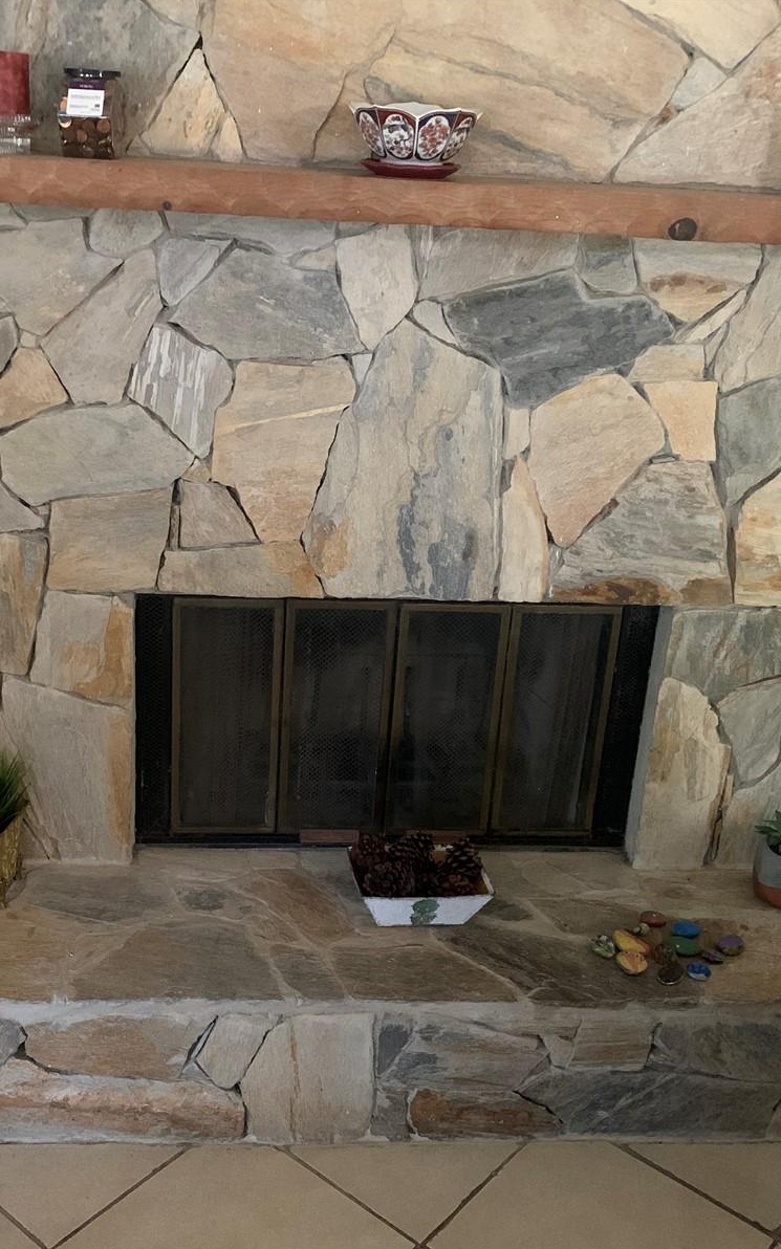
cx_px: 319
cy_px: 626
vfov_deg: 52.7
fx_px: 1260
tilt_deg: -22.9
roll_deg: -3.8
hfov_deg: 34.3
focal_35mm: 37
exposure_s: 1/30
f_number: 1.8
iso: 640
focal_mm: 4.25
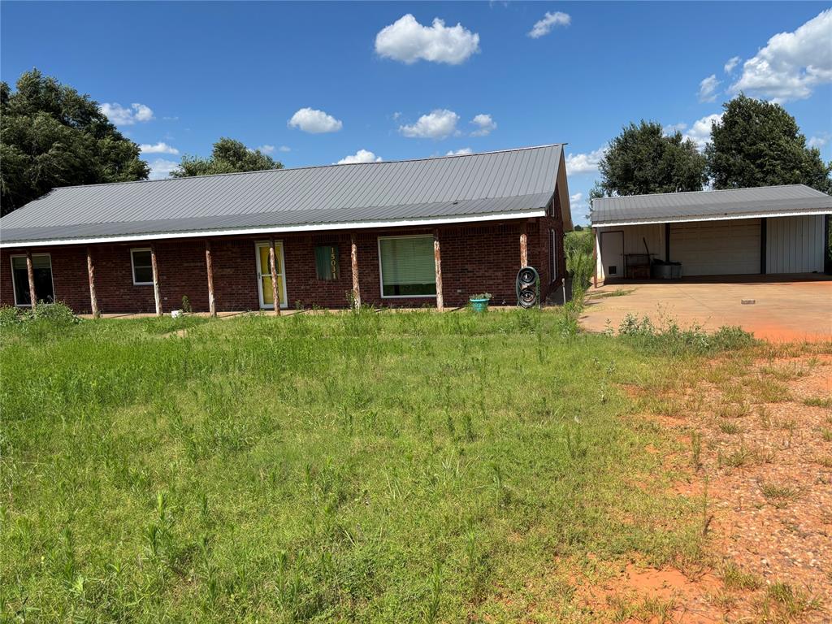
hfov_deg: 67.3
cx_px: 416
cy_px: 312
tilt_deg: -2.5
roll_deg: +2.7
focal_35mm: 26
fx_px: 625
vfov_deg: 53.1
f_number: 1.6
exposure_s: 1/3106
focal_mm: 5.96
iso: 50
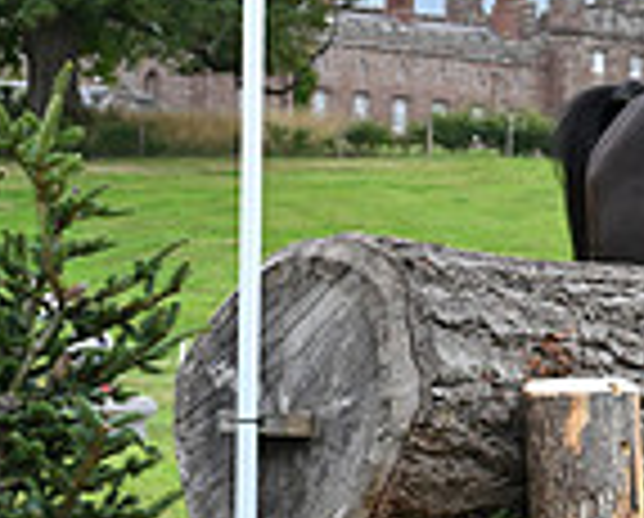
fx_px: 3629
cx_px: 1126
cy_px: 191
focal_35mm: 190
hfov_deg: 9.7
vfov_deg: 8.2
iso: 900
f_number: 5.6
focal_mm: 50
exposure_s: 1/1250
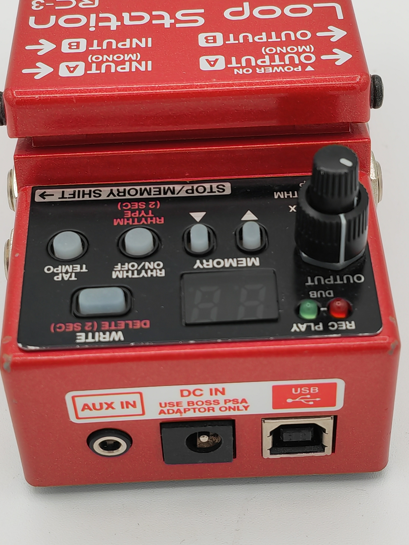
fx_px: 1150
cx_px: 205
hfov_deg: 20.2
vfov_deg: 26.7
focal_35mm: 73
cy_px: 236
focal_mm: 5.53
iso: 50
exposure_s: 1/310
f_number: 1.8
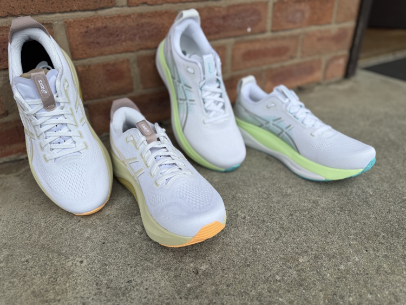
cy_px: 152
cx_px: 203
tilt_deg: -29.9
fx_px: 282
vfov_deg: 56.8
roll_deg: +1.9
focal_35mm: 24
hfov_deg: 71.6
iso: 80
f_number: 1.78
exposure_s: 1/1522
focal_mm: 6.76
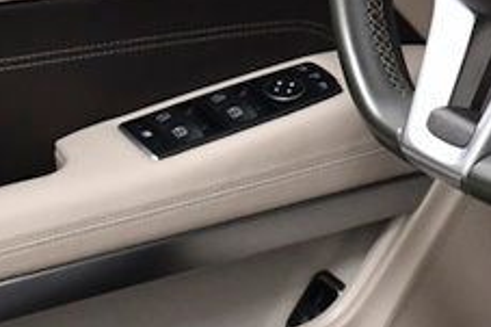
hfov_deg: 9.1
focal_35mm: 217
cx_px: 863
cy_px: 172
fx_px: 2957
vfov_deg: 6.3
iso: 2000
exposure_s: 1/250
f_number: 5.6
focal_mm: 32
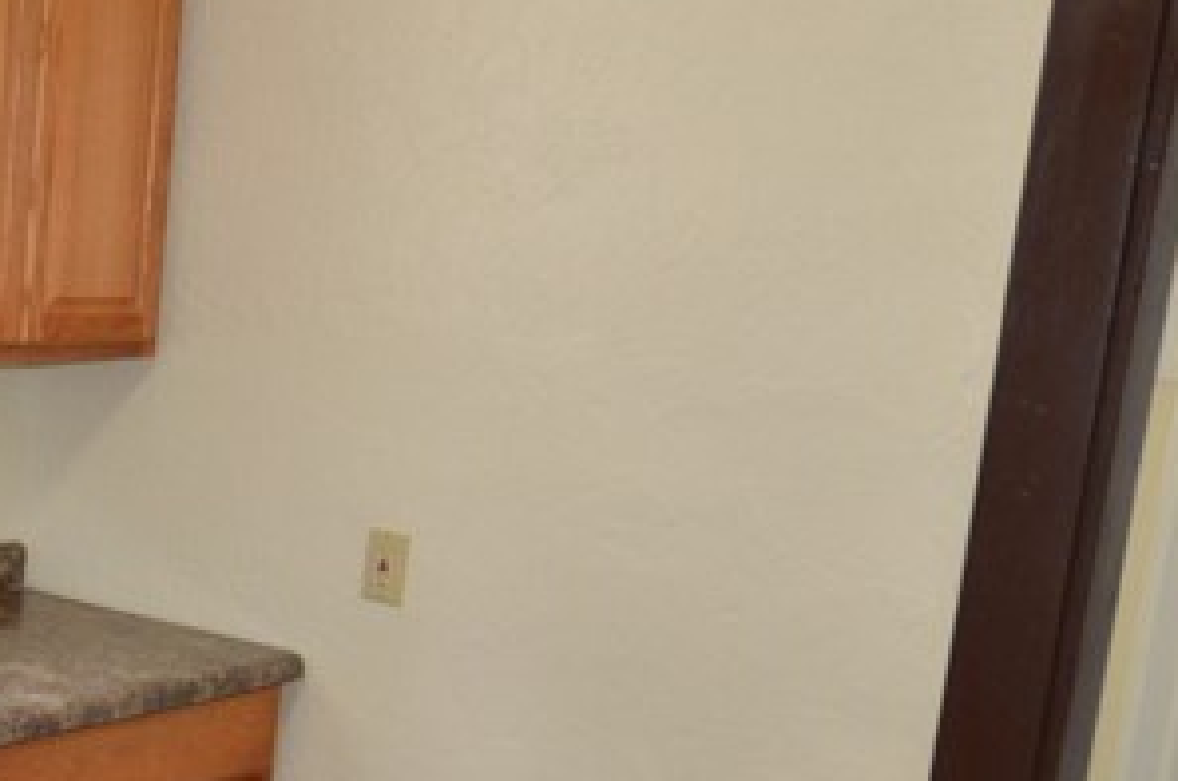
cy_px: 529
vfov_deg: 24.4
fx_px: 1797
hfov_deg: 30.3
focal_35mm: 55
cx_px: -276
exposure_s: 1/60
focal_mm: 10
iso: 800
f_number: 4
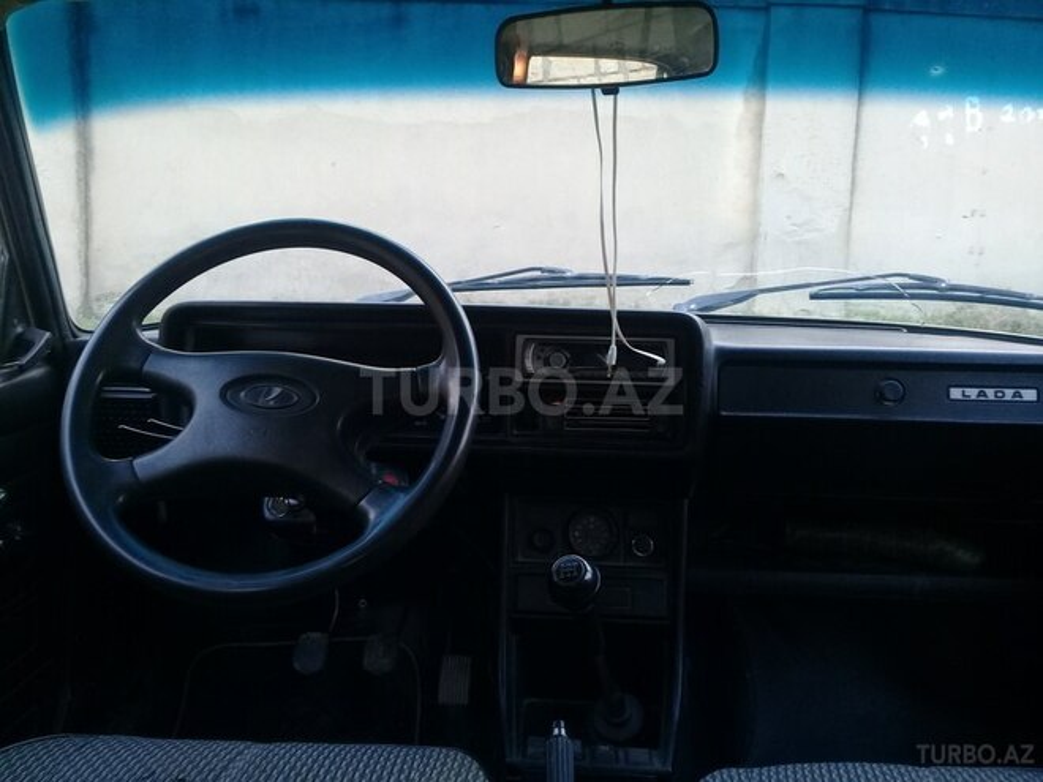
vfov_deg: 45.4
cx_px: 522
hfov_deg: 58.4
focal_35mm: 31
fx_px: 934
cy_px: 391
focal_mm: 3.3
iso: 64
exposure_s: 1/33
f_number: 2.2
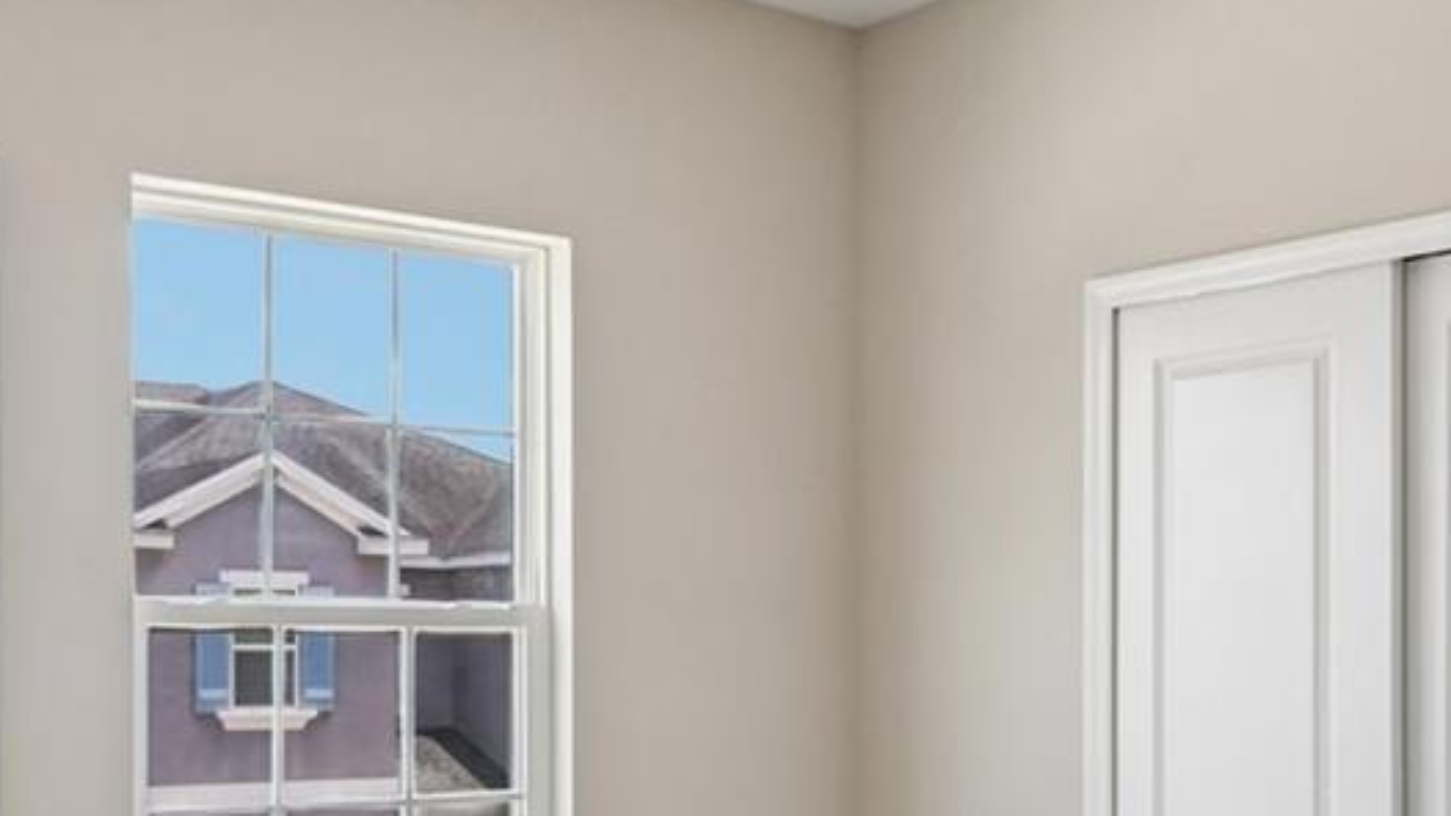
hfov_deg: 40.5
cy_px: 703
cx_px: 648
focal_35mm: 51
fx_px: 1962
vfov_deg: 23.0
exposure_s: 1/125
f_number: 8
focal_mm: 16
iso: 400
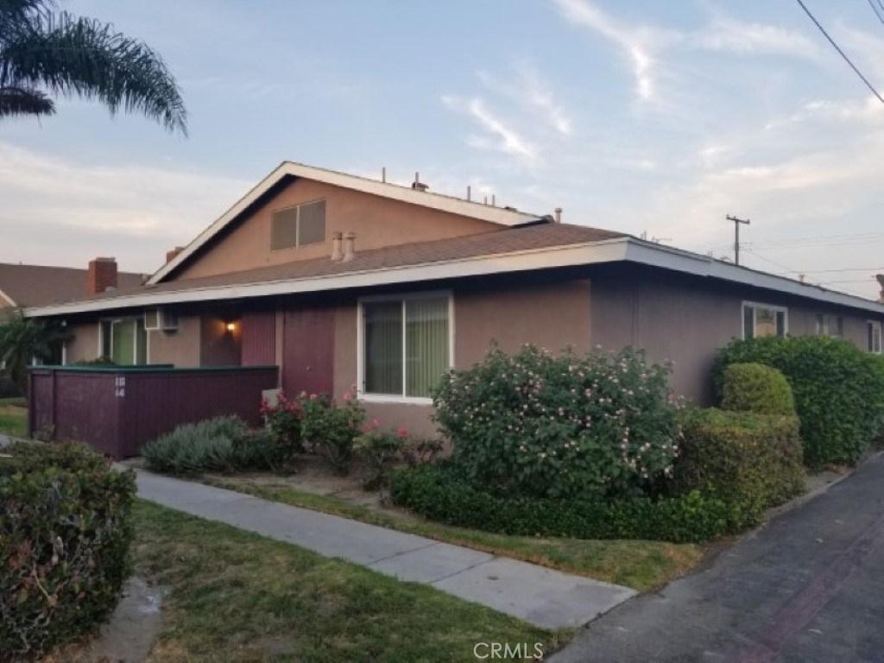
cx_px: 442
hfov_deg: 67.3
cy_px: 332
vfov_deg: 53.1
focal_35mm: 26
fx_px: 664
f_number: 1.7
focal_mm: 4.3
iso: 50
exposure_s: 1/287
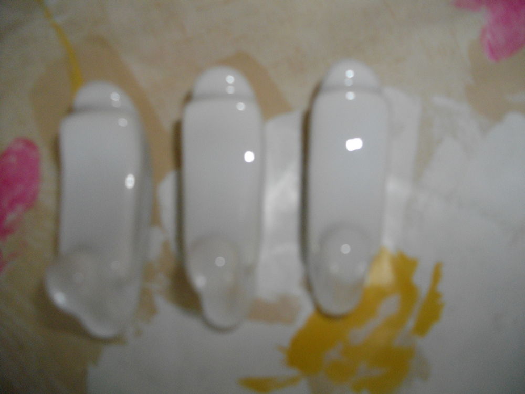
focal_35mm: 32
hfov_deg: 56.8
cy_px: 197
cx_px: 262
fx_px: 485
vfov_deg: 44.2
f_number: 2.9
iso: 200
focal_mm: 5.7
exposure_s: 1/50
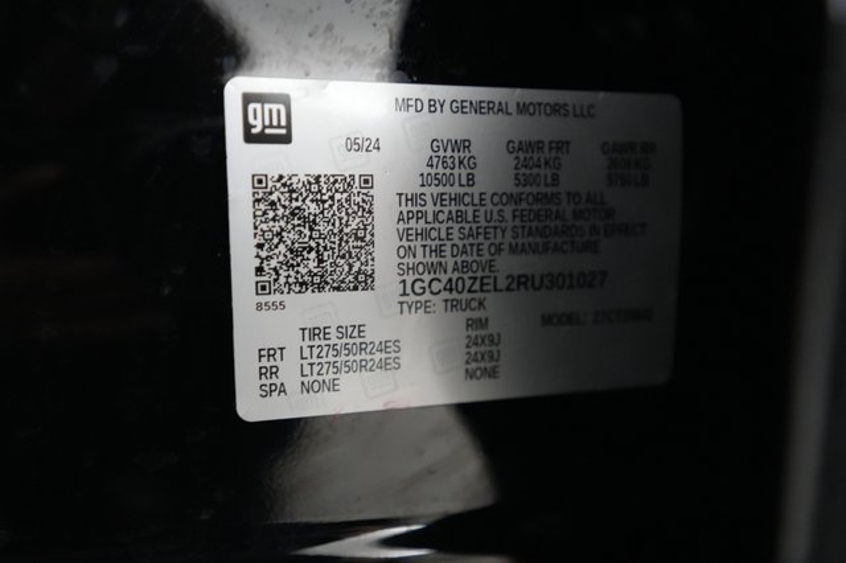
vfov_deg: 46.4
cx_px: 423
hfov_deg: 65.5
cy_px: 282
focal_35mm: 28
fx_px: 658
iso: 8000
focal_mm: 28
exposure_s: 1/60
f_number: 2.8
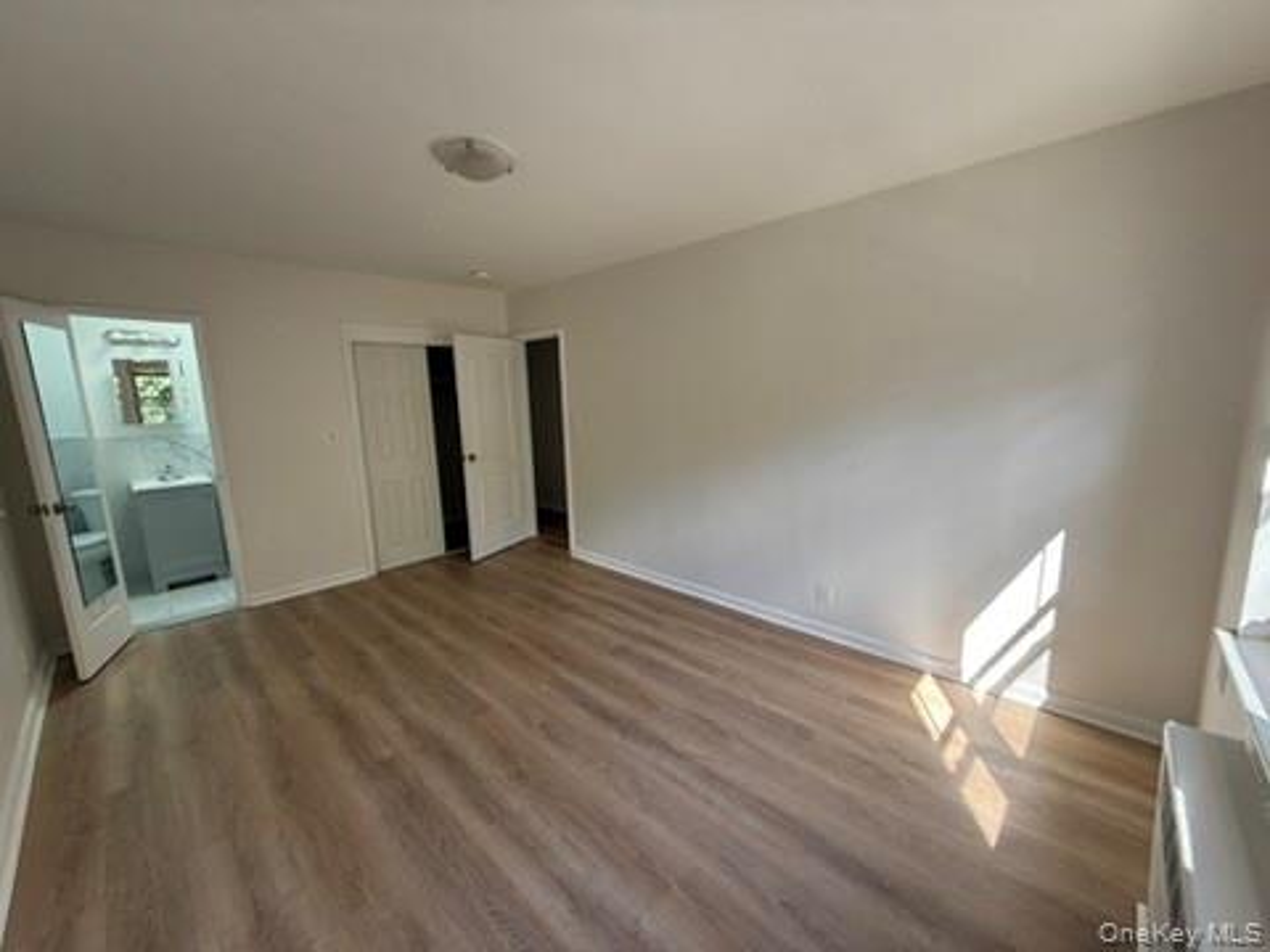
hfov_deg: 102.1
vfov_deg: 85.7
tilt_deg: -8.1
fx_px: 514
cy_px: 476
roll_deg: +1.3
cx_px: 635
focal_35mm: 14
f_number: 2.2
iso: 64
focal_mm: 2.22
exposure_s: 1/99
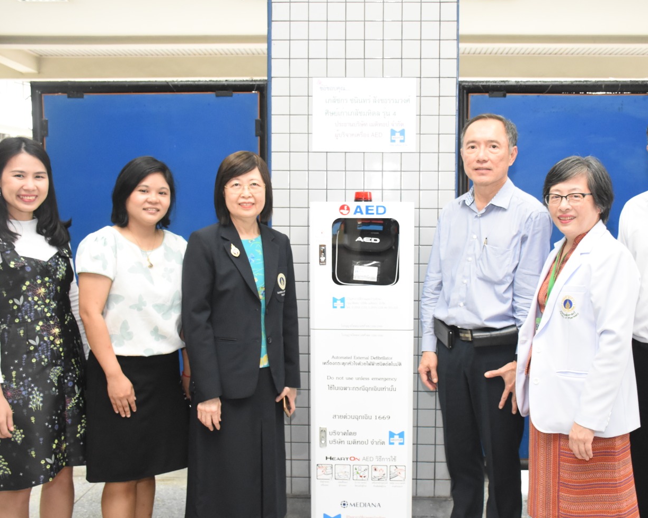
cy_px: 261
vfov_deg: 39.1
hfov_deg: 47.8
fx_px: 729
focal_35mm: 38
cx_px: 371
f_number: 4.5
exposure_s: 1/100
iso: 4000
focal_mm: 22
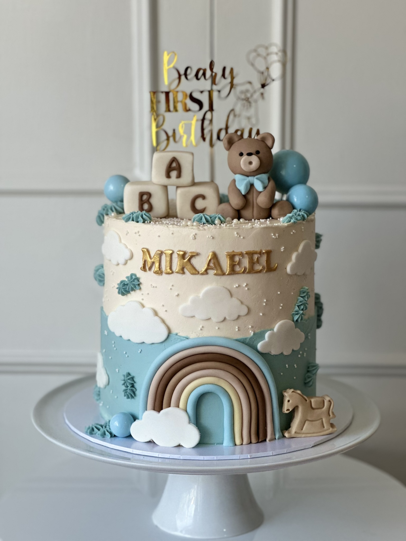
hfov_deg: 19.1
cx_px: 203
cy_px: 270
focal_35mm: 77
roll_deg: +0.3
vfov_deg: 25.3
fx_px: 1204
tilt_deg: -9.3
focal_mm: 9
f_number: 2.8
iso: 160
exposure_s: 1/121
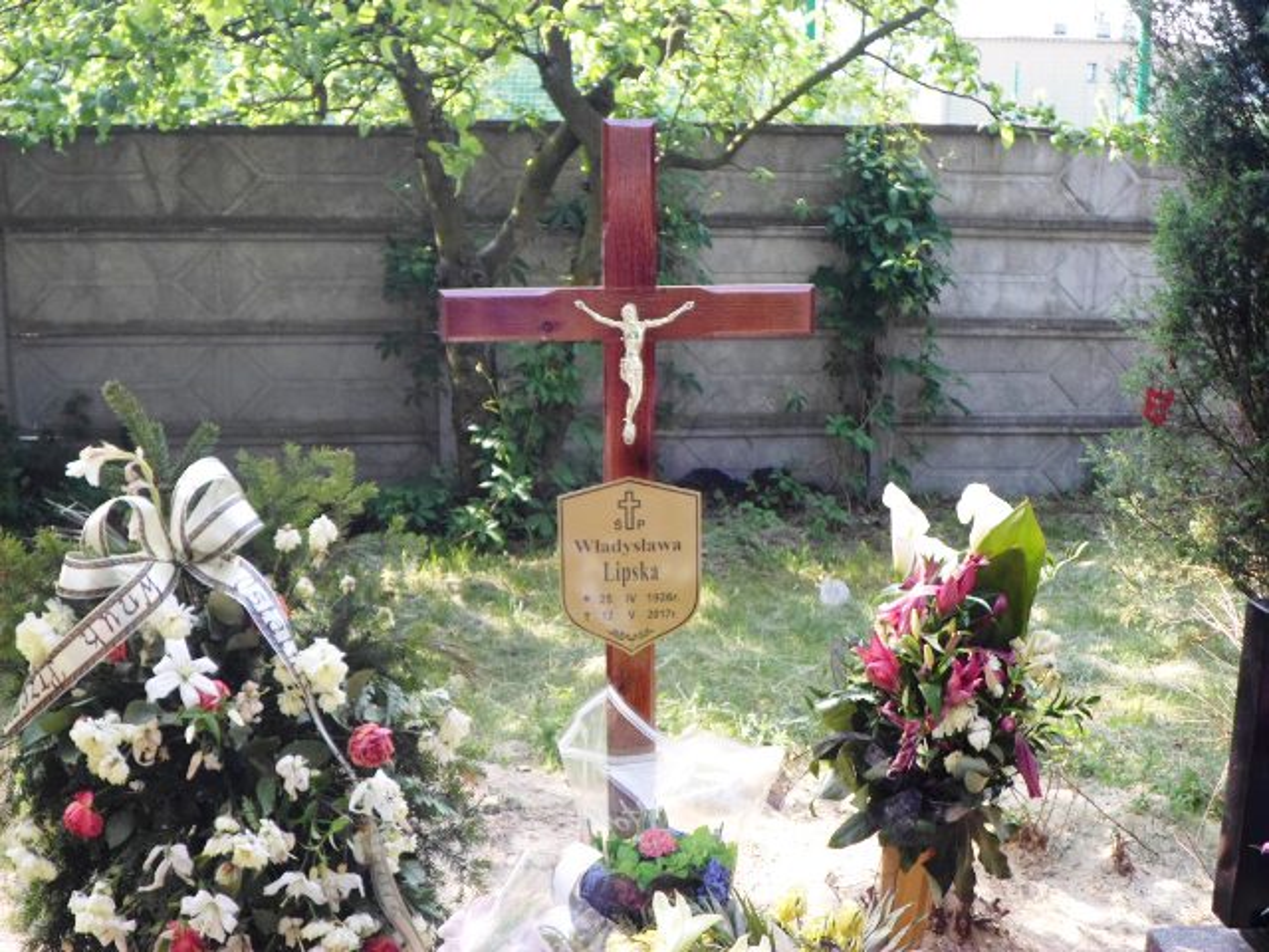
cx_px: 634
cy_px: 476
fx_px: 1576
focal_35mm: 43
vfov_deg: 33.6
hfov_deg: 43.9
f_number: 3.2
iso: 80
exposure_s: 1/90
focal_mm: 7.8
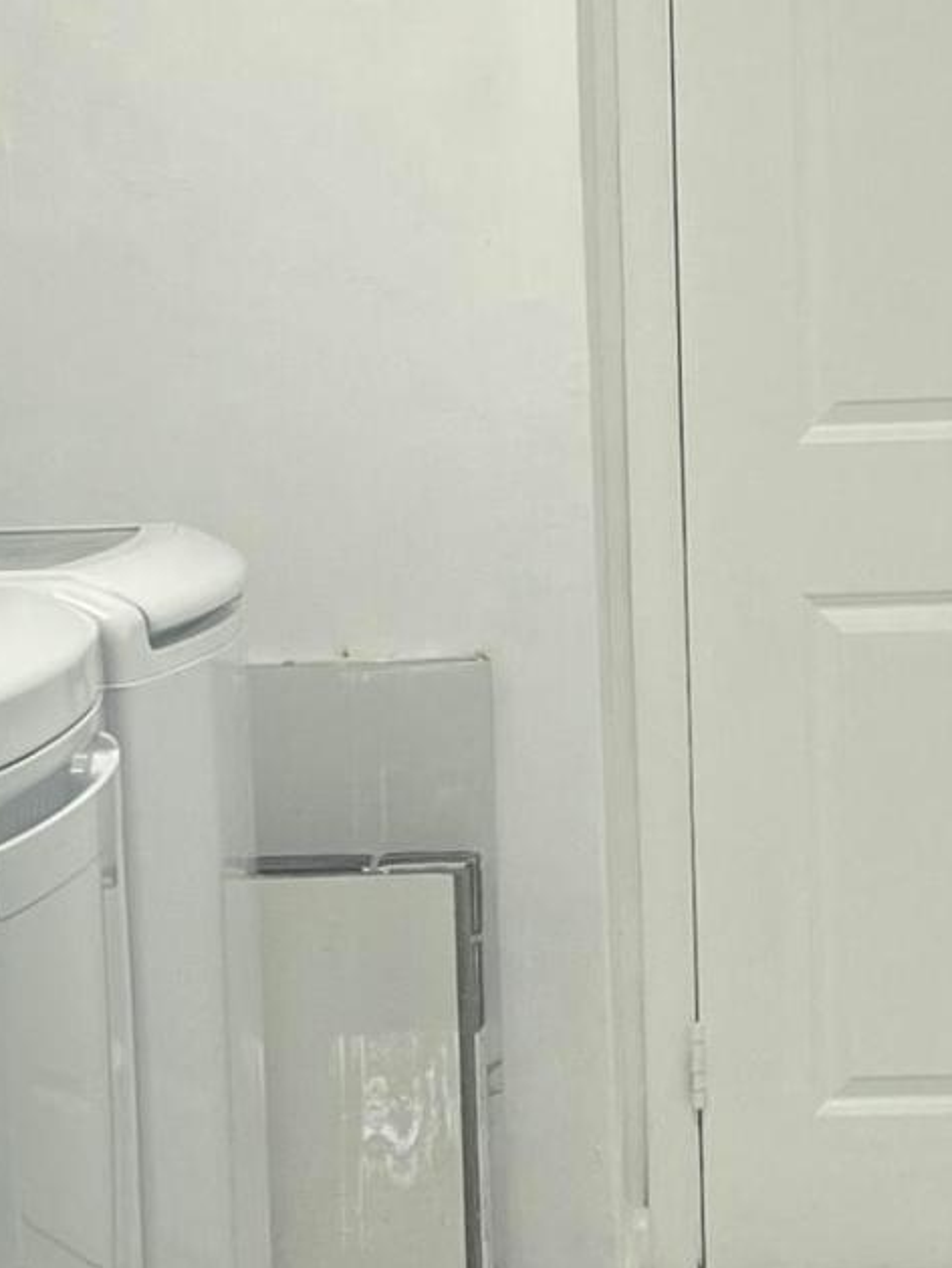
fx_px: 4362
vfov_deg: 16.5
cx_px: 474
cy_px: 806
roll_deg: +2.3
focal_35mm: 119
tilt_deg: -8.3
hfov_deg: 12.5
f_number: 1.5
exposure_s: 1/120
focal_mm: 5.7
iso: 64
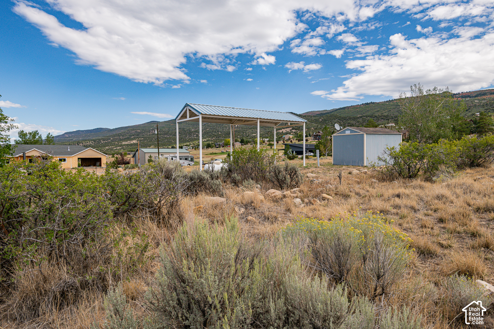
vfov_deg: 53.1
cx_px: 247
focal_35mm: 24
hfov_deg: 73.7
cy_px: 164
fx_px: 329
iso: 250
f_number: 11
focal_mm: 24
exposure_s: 1/640
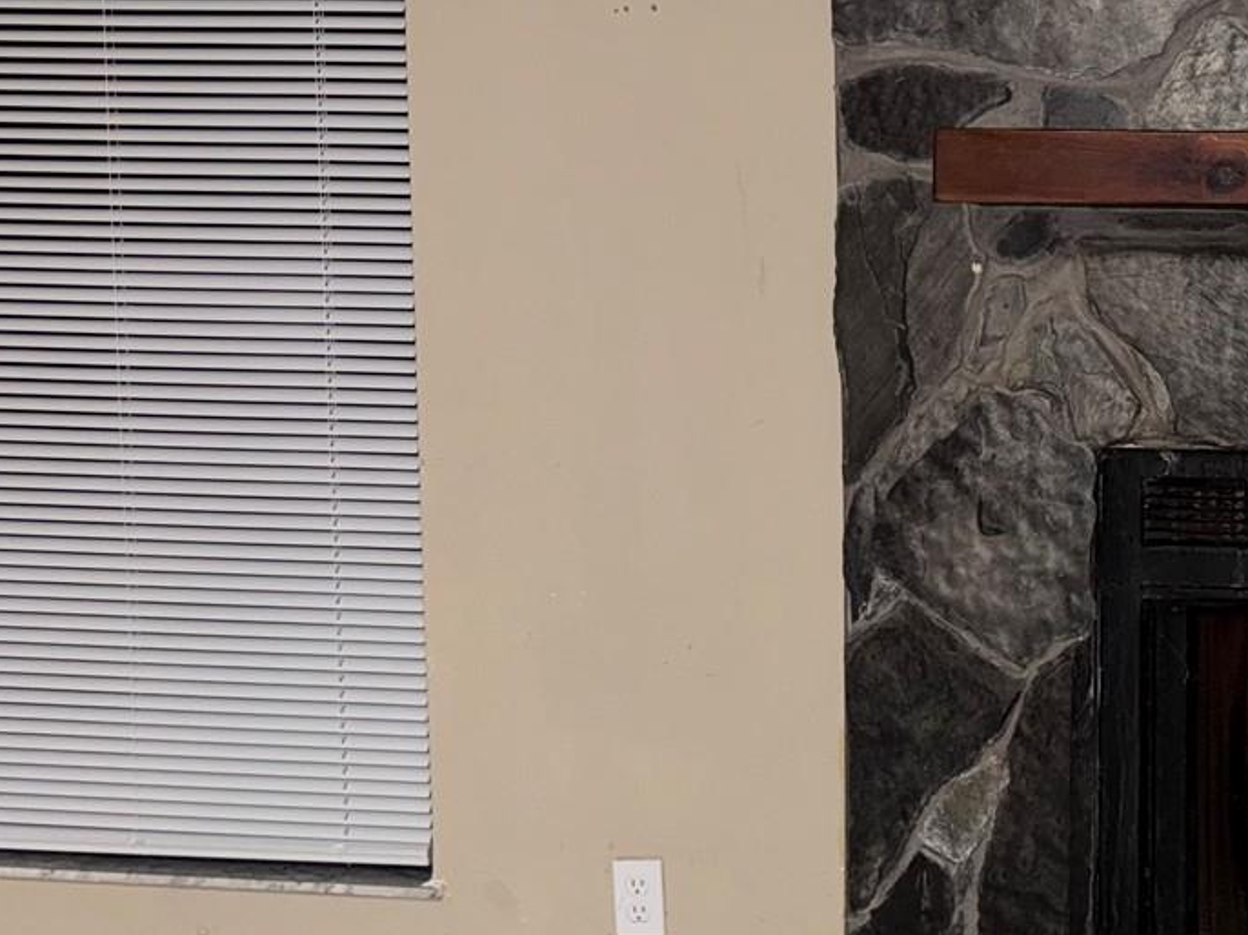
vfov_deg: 26.1
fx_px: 2018
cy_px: 533
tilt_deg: -6.5
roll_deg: -0.6
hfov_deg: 31.0
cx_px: 1332
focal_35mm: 56
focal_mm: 6.76
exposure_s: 1/10
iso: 160
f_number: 1.78
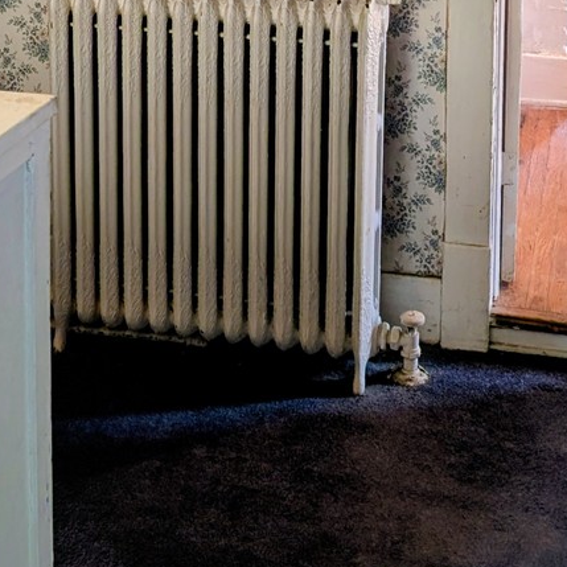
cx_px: 193
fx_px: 1316
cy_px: -96
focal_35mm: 71
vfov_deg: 22.6
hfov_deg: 24.2
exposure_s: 1/40
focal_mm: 6.9
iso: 248
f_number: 1.68
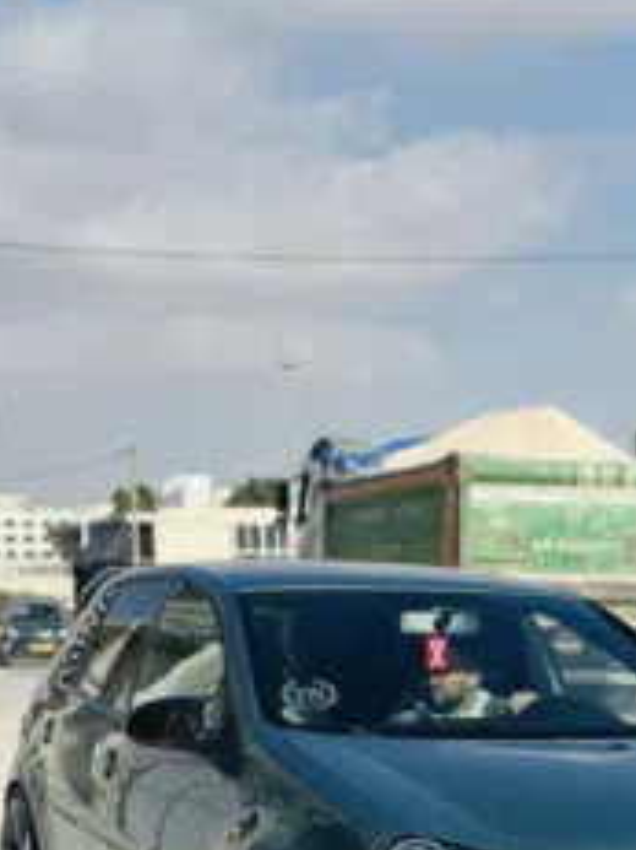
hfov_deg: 17.7
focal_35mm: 83
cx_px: 482
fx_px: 2035
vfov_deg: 23.1
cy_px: 714
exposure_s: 1/9804
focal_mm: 6.86
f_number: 1.78
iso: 100
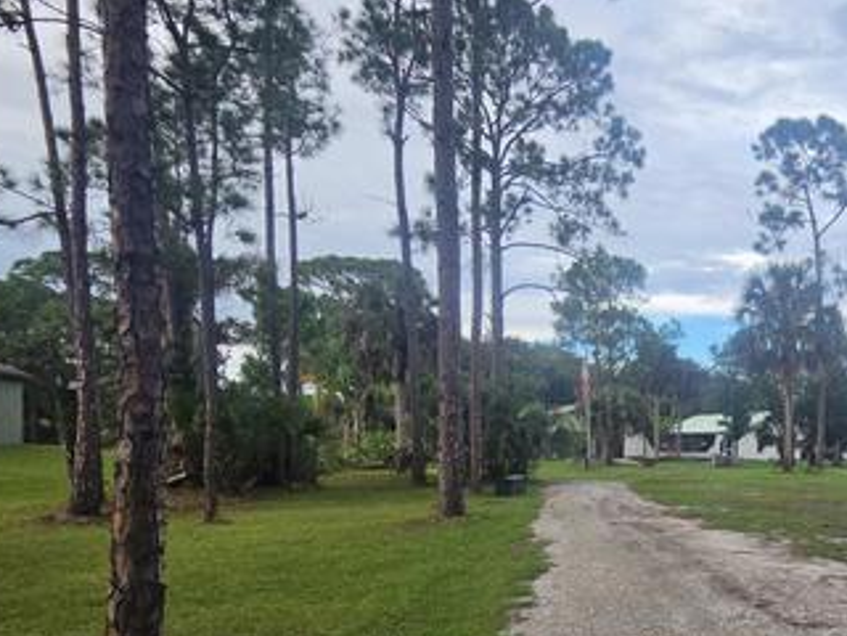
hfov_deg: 57.6
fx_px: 636
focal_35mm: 26
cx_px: 765
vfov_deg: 51.3
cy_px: 458
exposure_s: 1/508
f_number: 2.2
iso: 100
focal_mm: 2.2
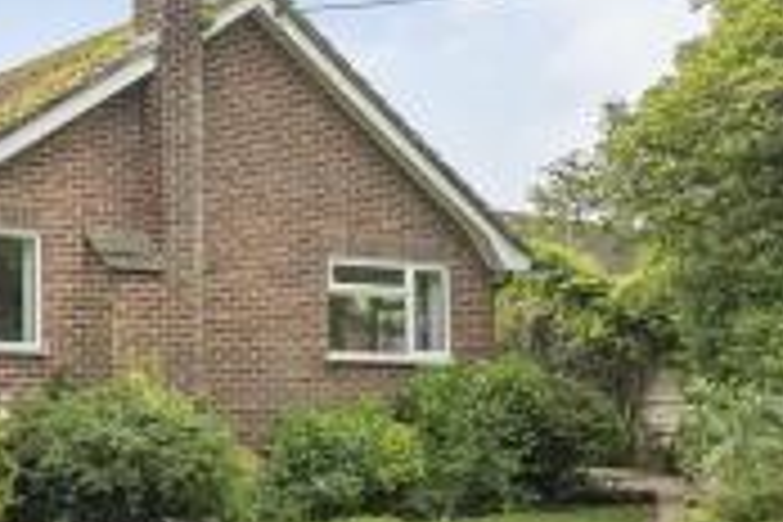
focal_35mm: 64
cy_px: 299
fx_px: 1400
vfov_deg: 21.1
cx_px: -9
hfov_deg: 29.1
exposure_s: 1/250
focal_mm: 23.5
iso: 640
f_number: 8
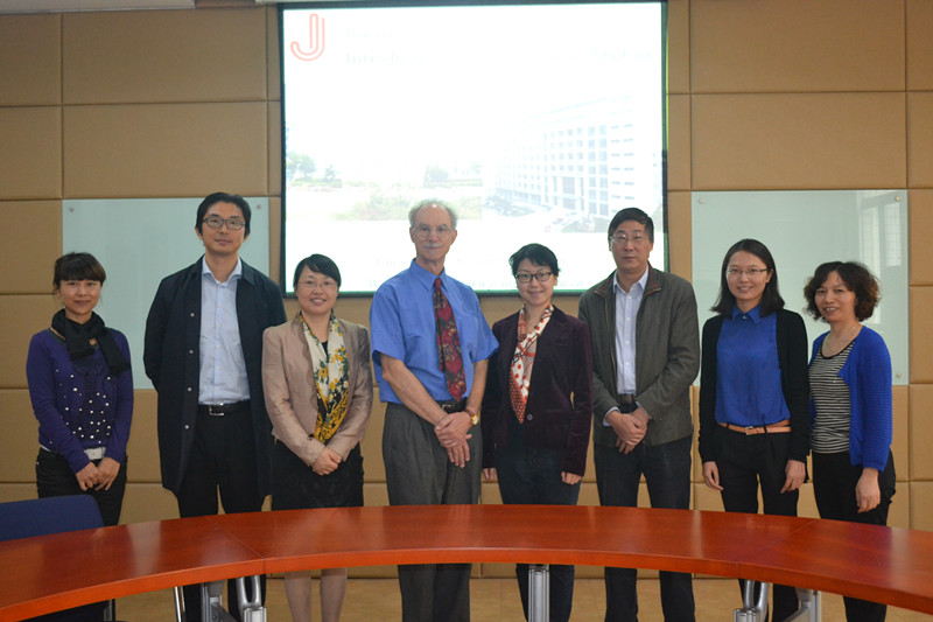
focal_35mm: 42
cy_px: 311
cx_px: 466
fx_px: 1088
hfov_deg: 46.4
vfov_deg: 31.9
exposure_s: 1/60
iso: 2000
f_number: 4.5
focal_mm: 28
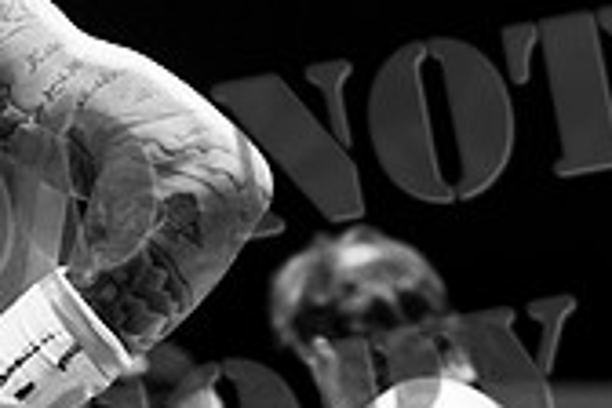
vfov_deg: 5.7
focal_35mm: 242
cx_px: -244
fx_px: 4114
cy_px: 82
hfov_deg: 8.4
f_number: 2.8
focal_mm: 70
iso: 4000
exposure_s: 1/1000
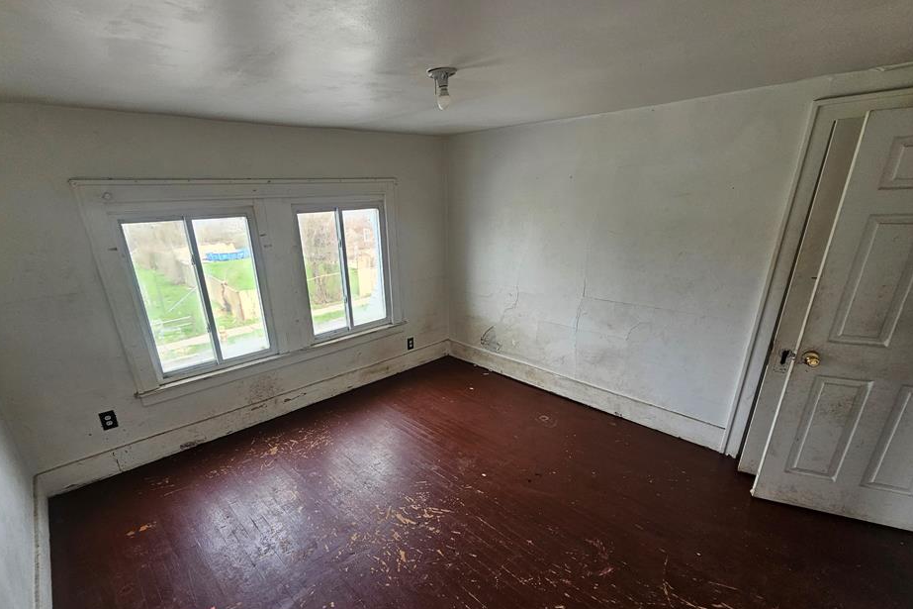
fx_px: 380
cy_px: 349
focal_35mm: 15
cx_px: 433
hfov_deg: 100.3
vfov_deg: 76.8
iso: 125
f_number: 2.2
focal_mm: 2.2
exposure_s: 1/207
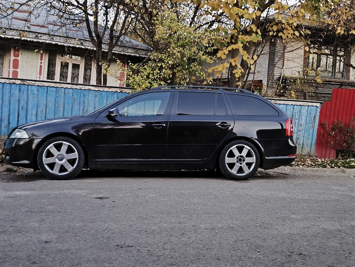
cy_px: 134
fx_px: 400
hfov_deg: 47.8
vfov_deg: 36.8
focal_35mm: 39
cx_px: 178
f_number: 1.7
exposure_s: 1/14.3
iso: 1600
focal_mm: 4.71
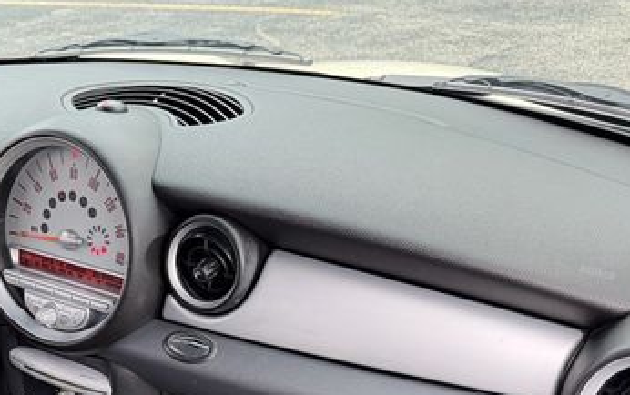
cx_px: 182
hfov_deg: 41.7
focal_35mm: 47
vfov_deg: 25.6
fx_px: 808
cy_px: 430
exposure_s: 1/190
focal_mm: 6.76
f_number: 1.78
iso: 100
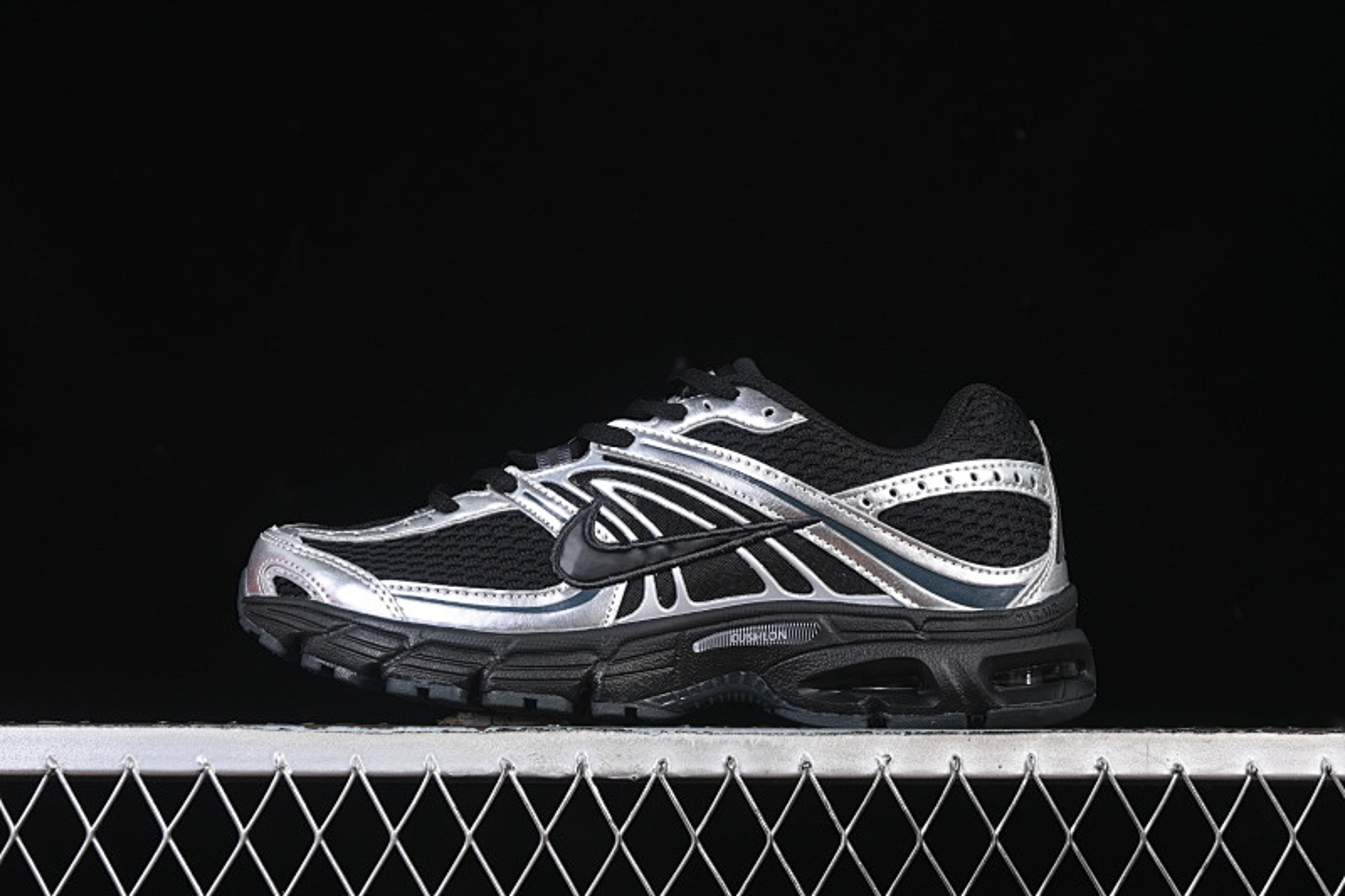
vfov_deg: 18.2
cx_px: 672
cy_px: 448
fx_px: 2801
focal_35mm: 75
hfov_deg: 27.0
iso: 160
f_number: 6.3
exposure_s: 1/60
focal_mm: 50
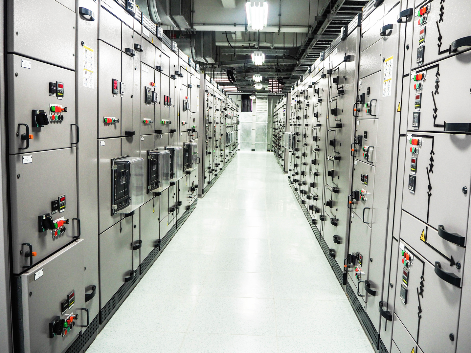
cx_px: 243
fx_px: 408
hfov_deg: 60.0
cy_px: 165
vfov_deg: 46.8
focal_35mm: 30
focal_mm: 14
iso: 320
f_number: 3.5
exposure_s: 1/60
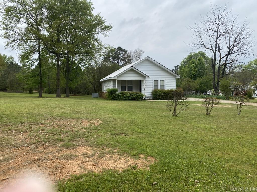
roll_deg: +0.3
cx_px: 128
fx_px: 193
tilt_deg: -4.6
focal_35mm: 26
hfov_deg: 67.3
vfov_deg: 53.1
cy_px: 96
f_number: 1.8
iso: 32
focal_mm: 4.25
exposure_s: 1/2183
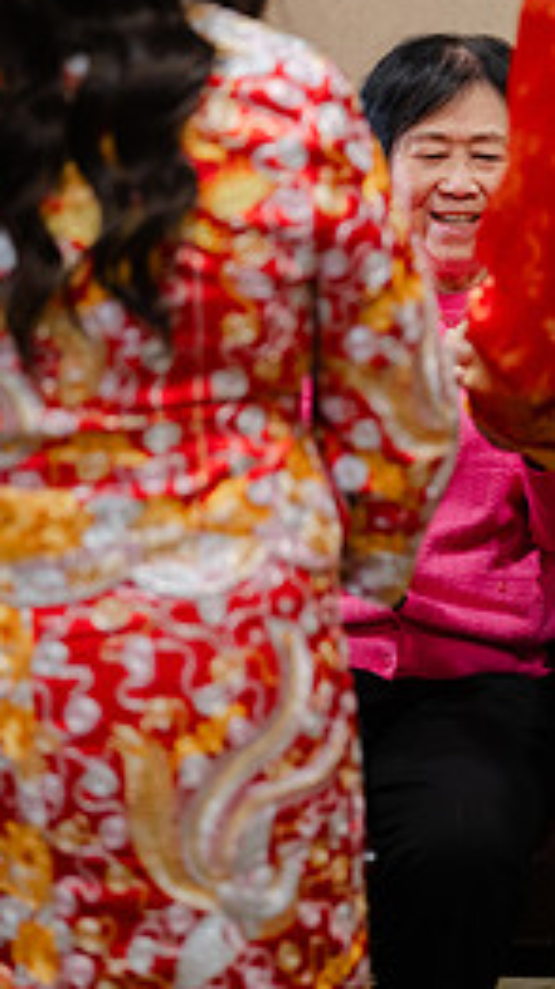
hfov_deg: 13.3
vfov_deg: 23.6
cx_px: 449
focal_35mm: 90
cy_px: 400
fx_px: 2359
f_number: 1.8
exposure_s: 1/125
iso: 640
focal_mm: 50
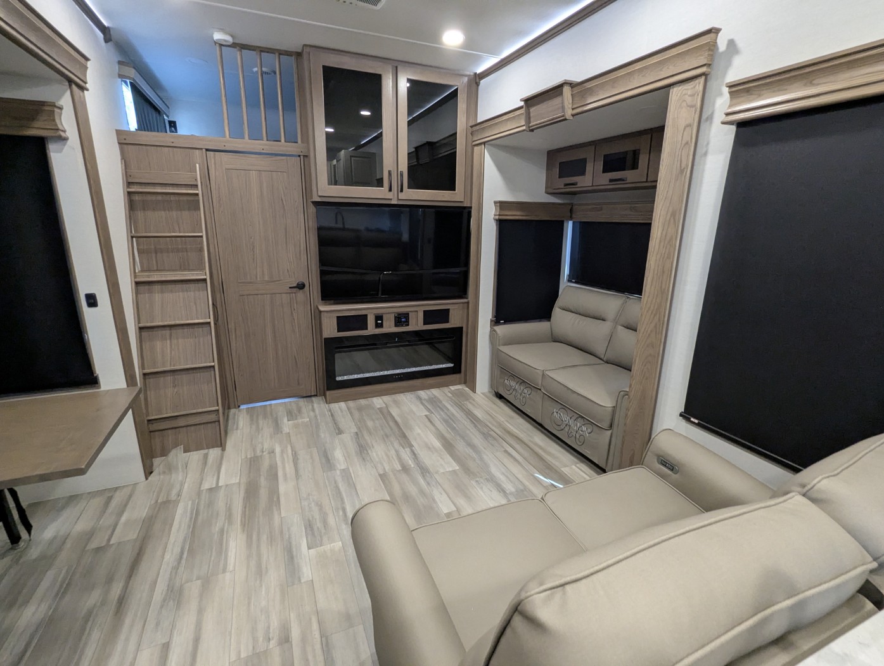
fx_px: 409
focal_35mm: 16
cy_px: 333
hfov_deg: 94.4
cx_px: 442
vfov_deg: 78.2
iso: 331
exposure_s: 1/34.2
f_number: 2.2
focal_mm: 2.35
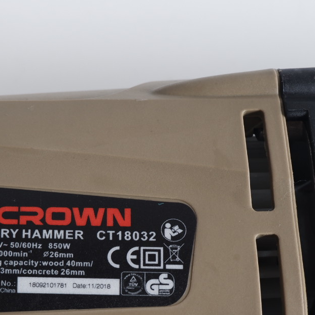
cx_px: 52
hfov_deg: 16.1
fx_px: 1102
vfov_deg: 16.1
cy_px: 270
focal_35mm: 107
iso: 200
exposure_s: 1/40
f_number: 4.5
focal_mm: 29.6
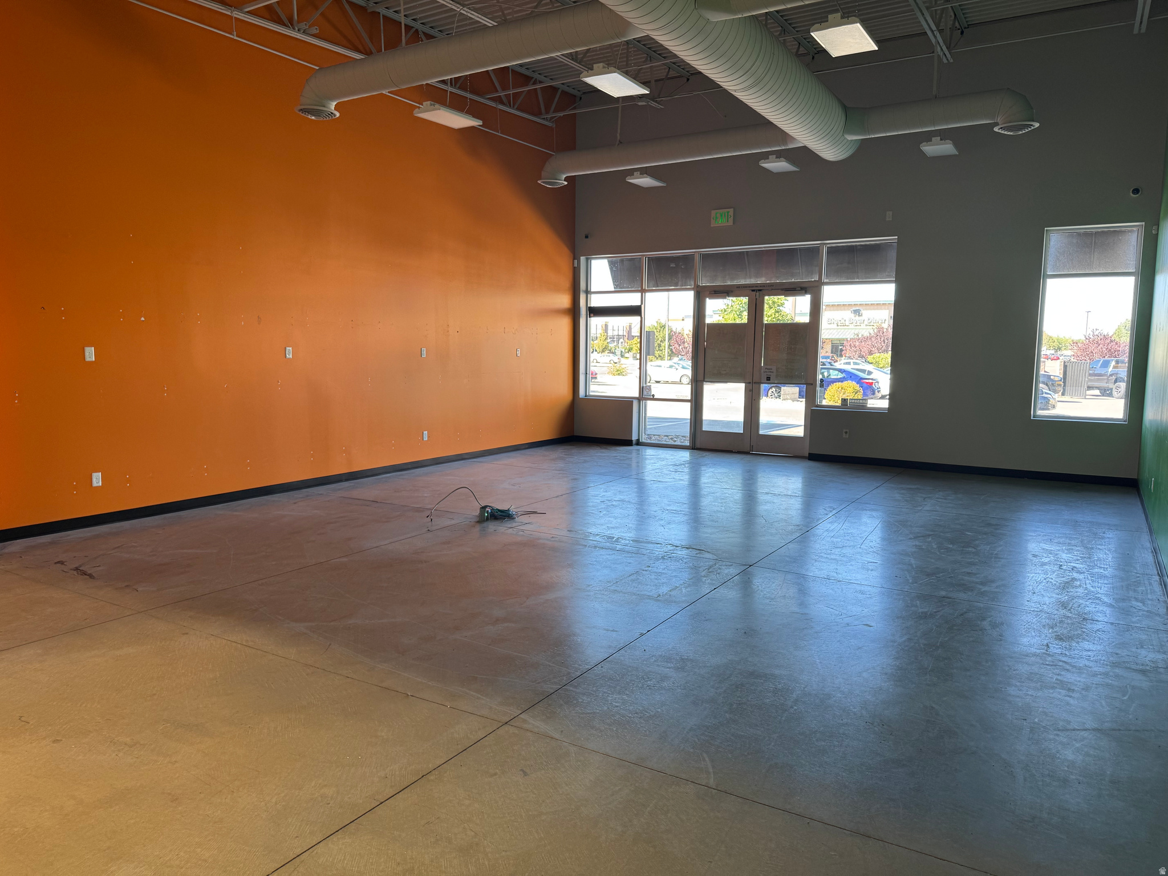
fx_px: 810
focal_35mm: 24
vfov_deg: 56.8
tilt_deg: -5.9
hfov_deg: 71.6
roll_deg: -0.3
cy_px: 438
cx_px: 584
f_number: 1.78
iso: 80
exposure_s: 1/120
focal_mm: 6.76
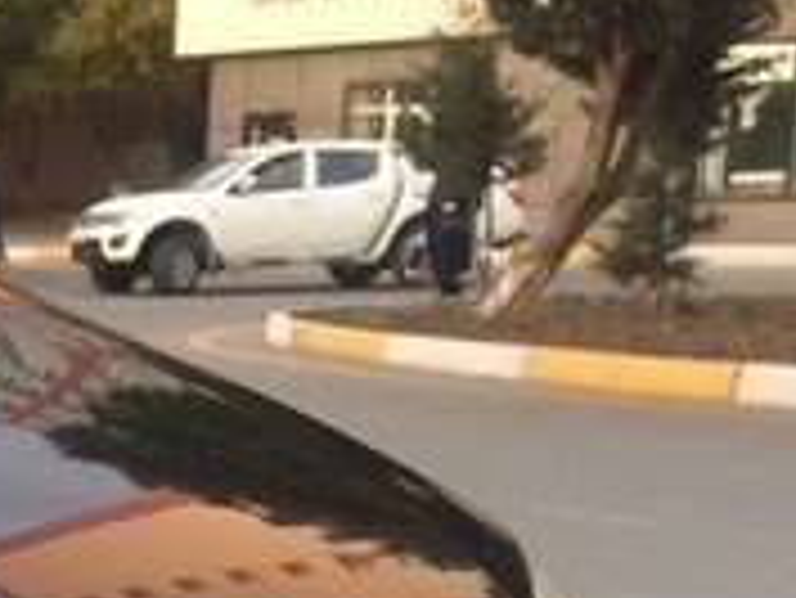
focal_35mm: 108
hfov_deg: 15.5
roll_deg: +2.7
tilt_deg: -13.6
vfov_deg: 13.3
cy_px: 771
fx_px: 2485
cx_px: -666
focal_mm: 4.15
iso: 50
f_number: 2.2
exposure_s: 1/33
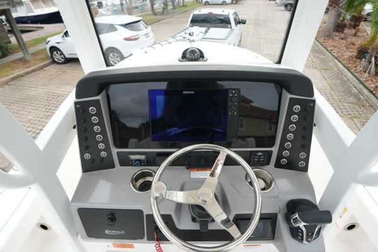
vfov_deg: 67.4
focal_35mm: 18
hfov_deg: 90.0
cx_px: 189
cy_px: 126
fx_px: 189
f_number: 4.5
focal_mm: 12
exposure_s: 1/160
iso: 100
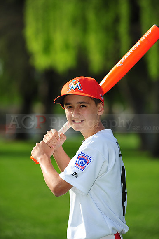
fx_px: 1161
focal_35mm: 175
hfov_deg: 7.8
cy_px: 120
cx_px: 80
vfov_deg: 11.8
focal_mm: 175
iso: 200
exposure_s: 1/1250
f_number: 4.5
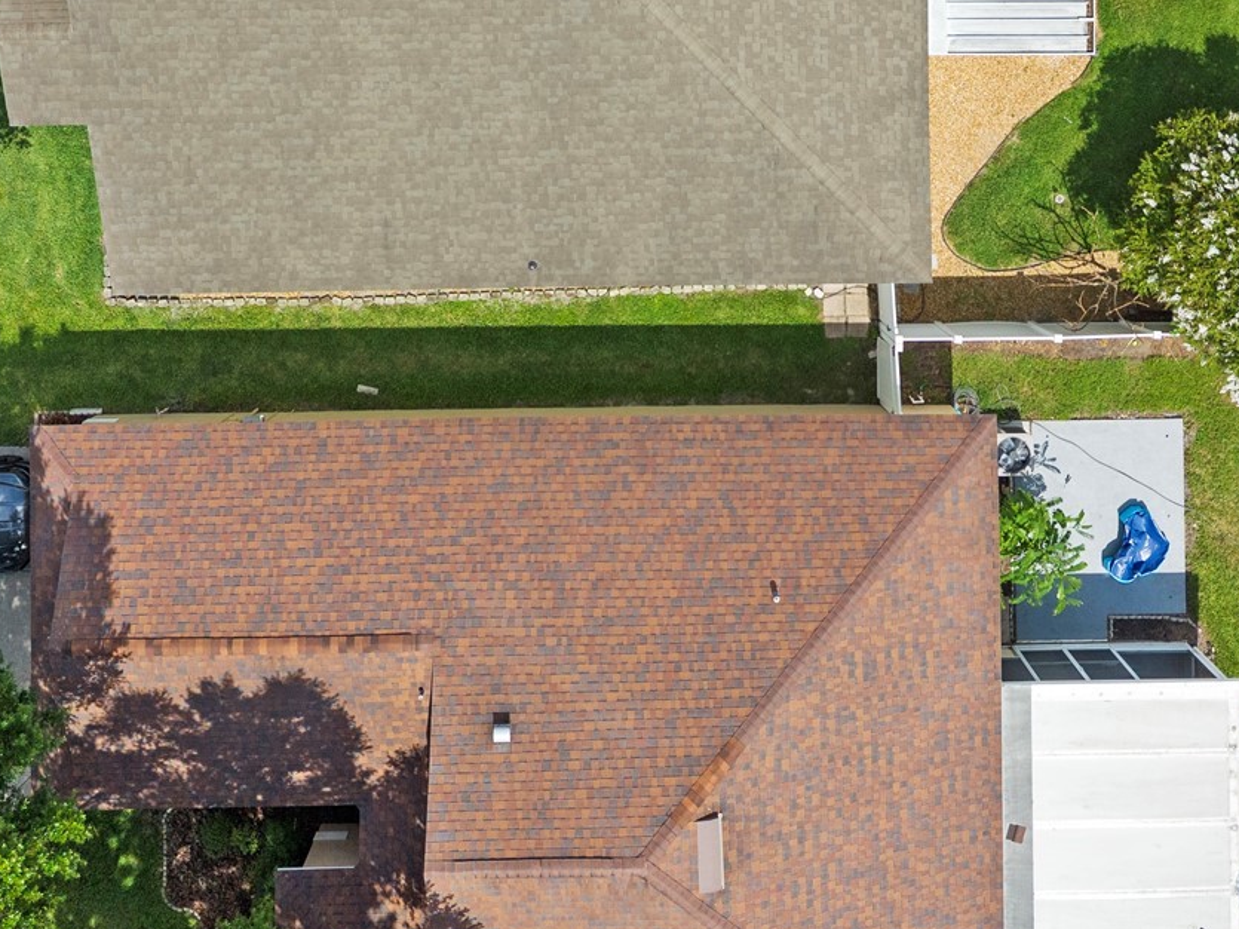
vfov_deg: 30.1
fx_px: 1646
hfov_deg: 41.2
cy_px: 82
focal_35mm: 46
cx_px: 641
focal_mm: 8.67
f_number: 1.8
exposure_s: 1/8000
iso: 310
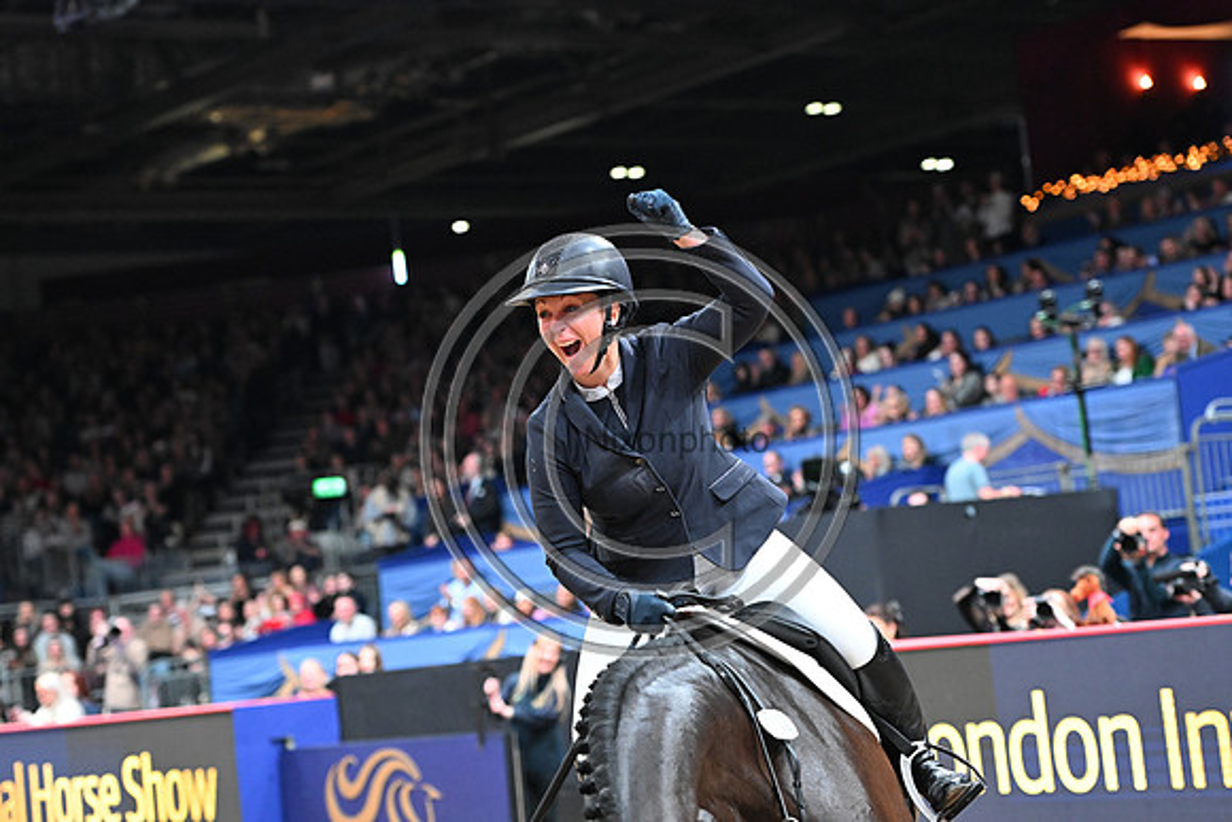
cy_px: 411
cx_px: 616
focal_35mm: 100
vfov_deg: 13.7
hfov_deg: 20.4
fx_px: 3423
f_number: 3.5
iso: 6400
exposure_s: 1/800
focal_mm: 100
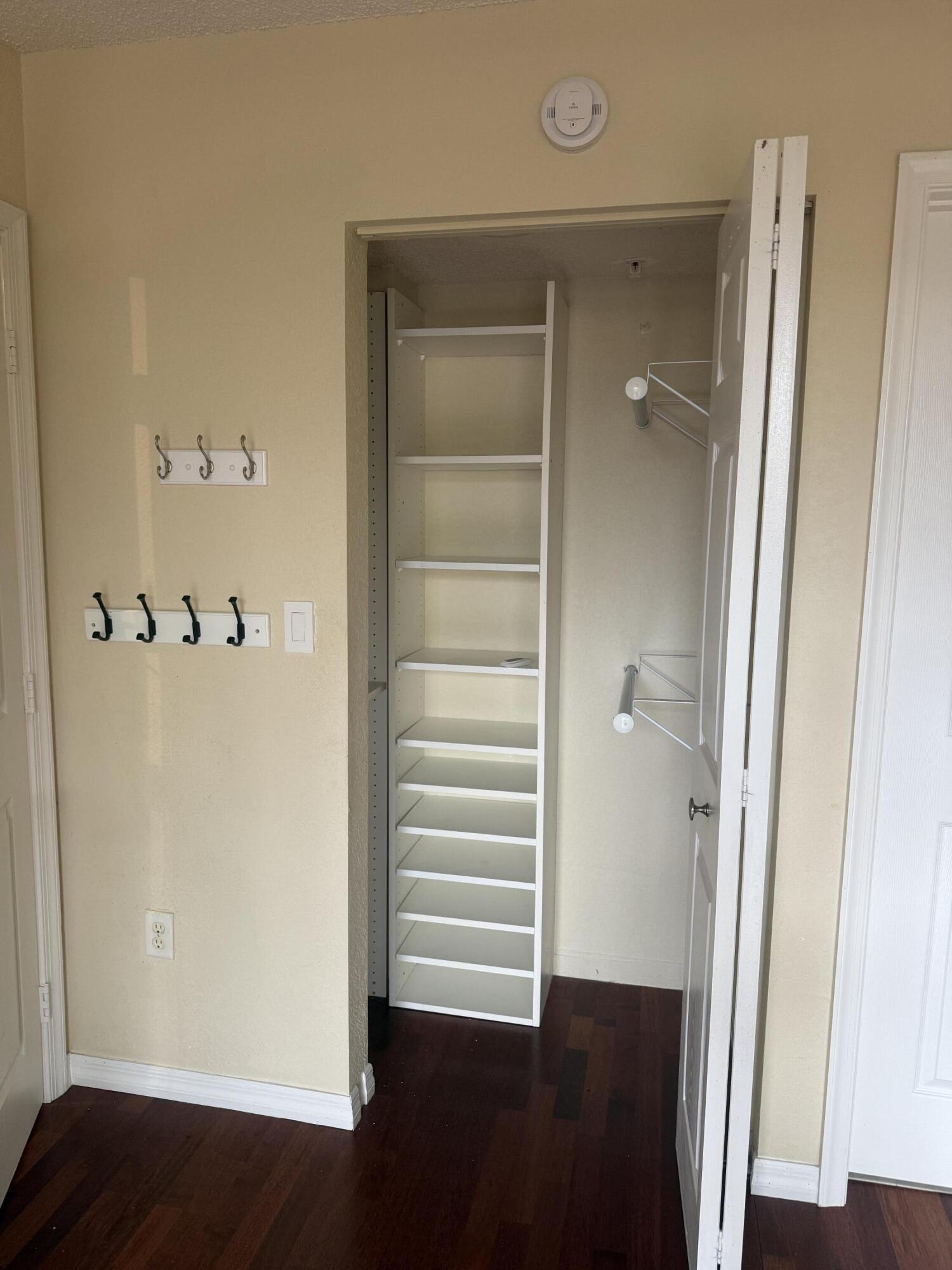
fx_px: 880
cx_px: 476
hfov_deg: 56.8
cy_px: 635
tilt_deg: -6.7
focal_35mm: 24
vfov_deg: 71.6
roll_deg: -1.4
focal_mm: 6.76
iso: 160
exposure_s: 1/60
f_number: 1.78
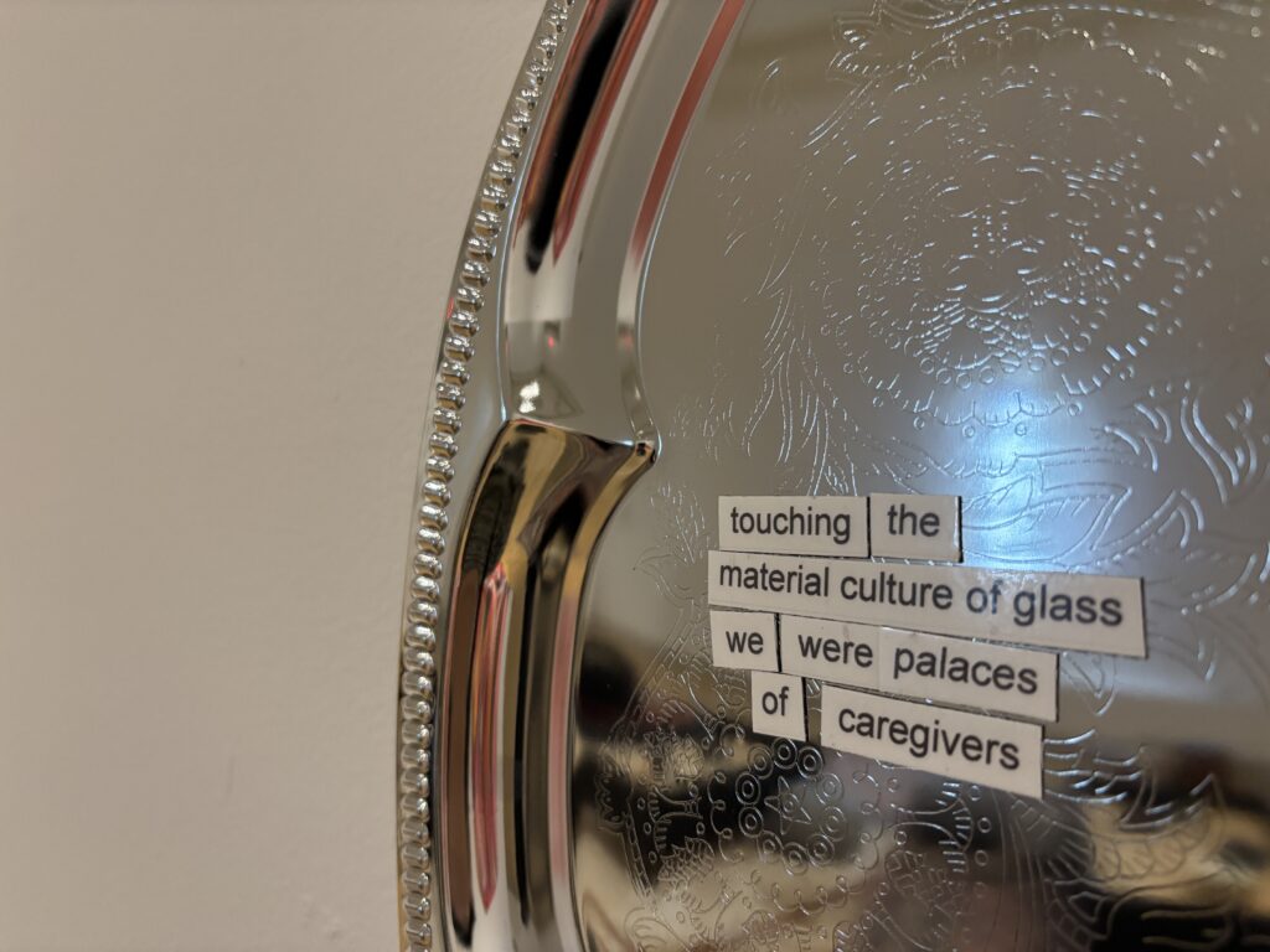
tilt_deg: +1.2
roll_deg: -3.5
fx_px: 954
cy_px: 476
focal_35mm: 26
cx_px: 635
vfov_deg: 53.1
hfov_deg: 67.3
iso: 500
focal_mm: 5.96
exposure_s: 1/60
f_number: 1.6
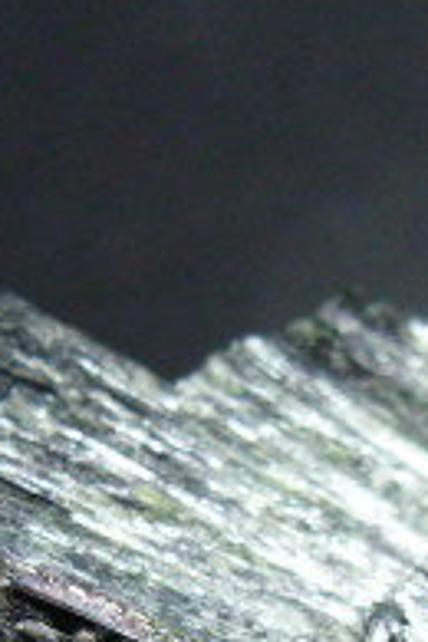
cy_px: 698
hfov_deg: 9.7
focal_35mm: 140
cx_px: 425
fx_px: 2496
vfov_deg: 14.3
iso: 400
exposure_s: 1/60
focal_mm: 7.4
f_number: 3.9
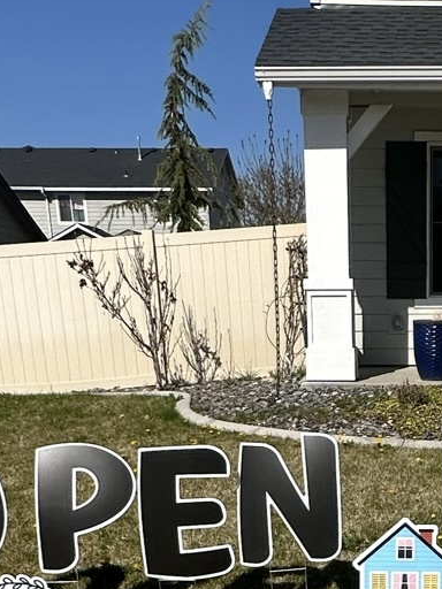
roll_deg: +0.2
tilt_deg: -19.5
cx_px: 419
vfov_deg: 31.0
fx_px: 953
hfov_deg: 25.1
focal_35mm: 56
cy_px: 629
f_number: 2.2
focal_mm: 2.22
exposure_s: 1/4292
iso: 50
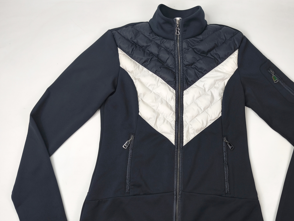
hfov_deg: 59.5
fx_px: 255
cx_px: 175
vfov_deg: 46.6
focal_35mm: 30
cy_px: 128
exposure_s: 1/100
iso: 50
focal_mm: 6.92
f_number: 1.9
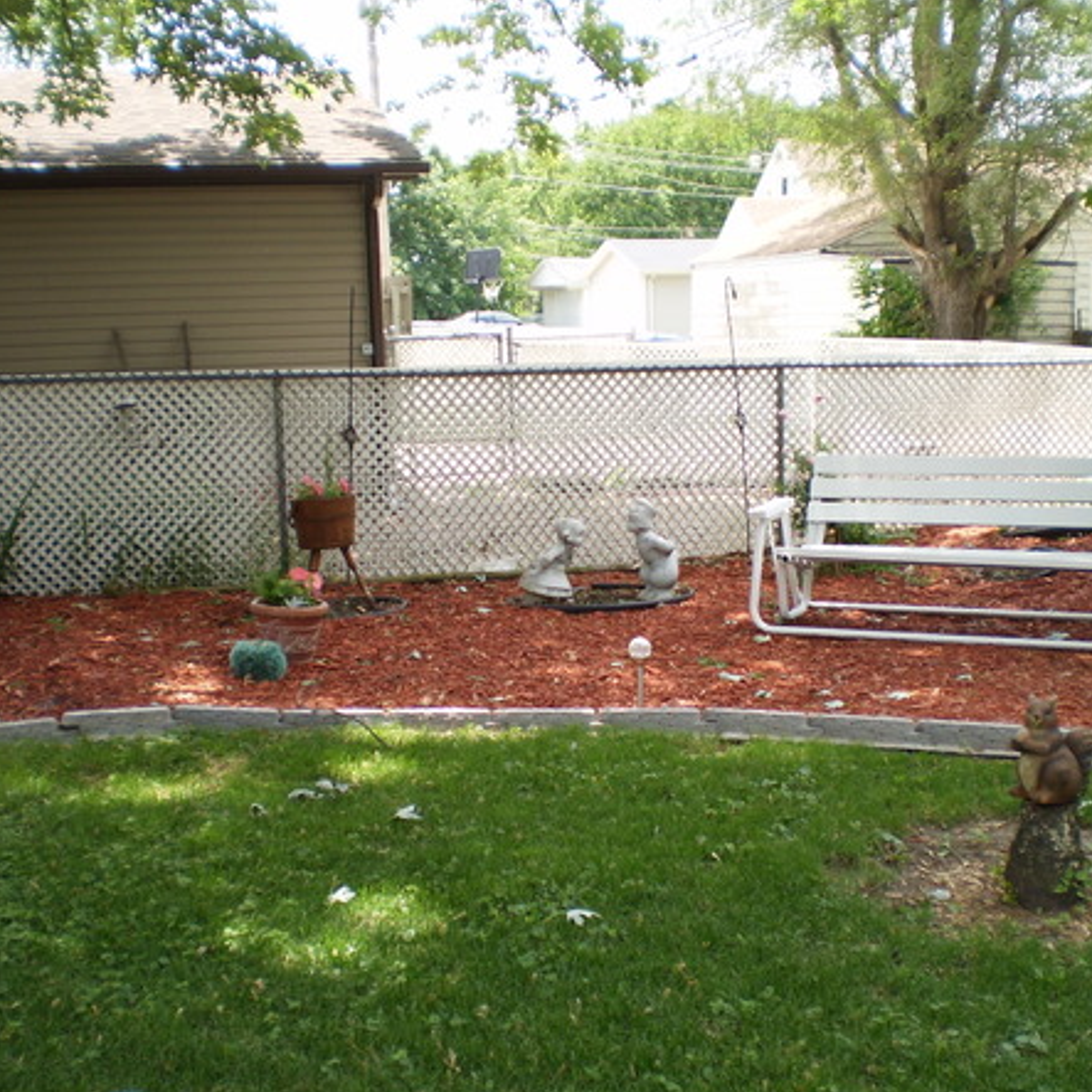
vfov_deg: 36.8
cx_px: 584
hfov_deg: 36.8
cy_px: 587
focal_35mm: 46
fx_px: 1642
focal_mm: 6.3
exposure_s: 1/200
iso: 64
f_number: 3.1
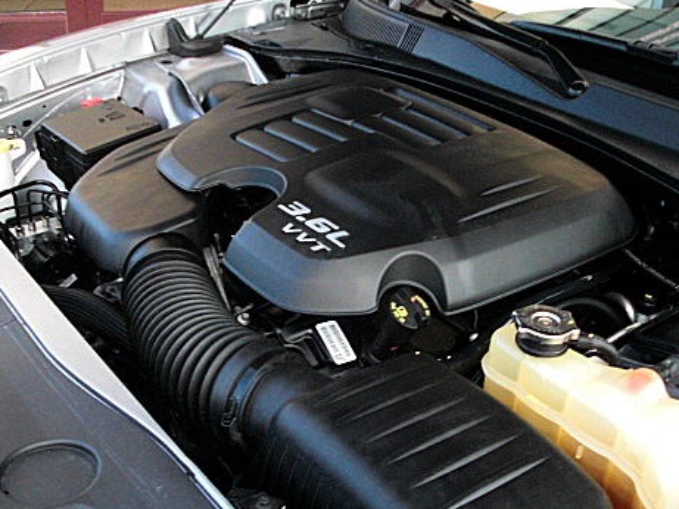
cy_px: 288
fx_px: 981
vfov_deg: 29.1
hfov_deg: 38.2
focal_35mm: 50
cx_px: 351
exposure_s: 1/125
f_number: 2.8
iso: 400
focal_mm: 6.3
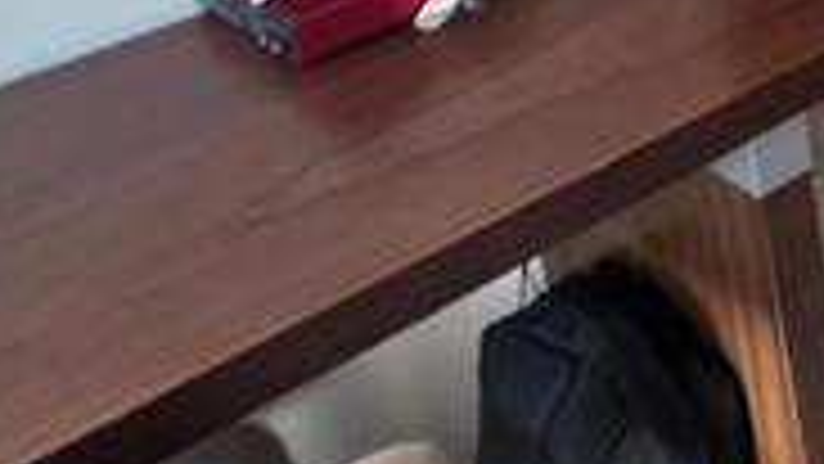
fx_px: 1355
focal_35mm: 62
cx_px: 1562
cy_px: -284
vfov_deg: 17.1
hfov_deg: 20.5
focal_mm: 2.2
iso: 160
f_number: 1.9
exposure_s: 1/50
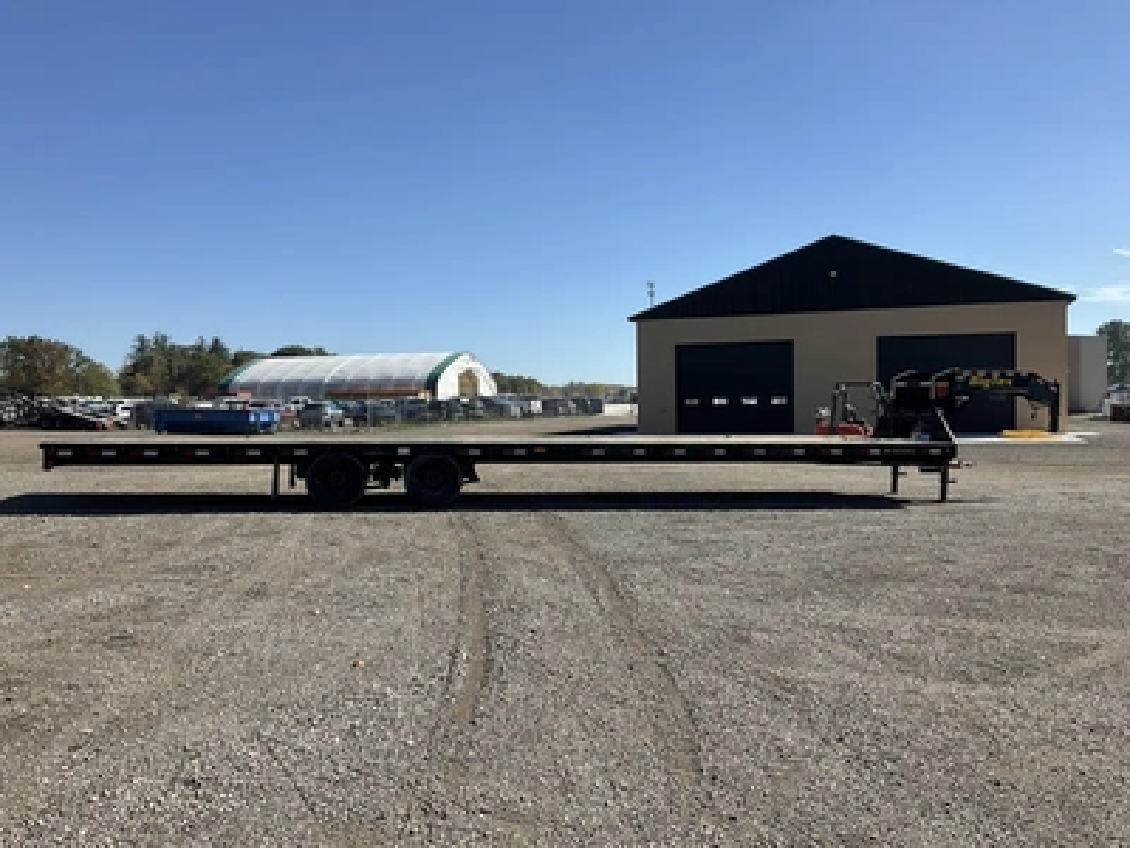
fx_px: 947
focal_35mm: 29
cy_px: 424
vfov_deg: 48.2
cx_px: 565
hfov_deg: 61.7
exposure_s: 1/1912
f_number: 1.8
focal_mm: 3
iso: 25
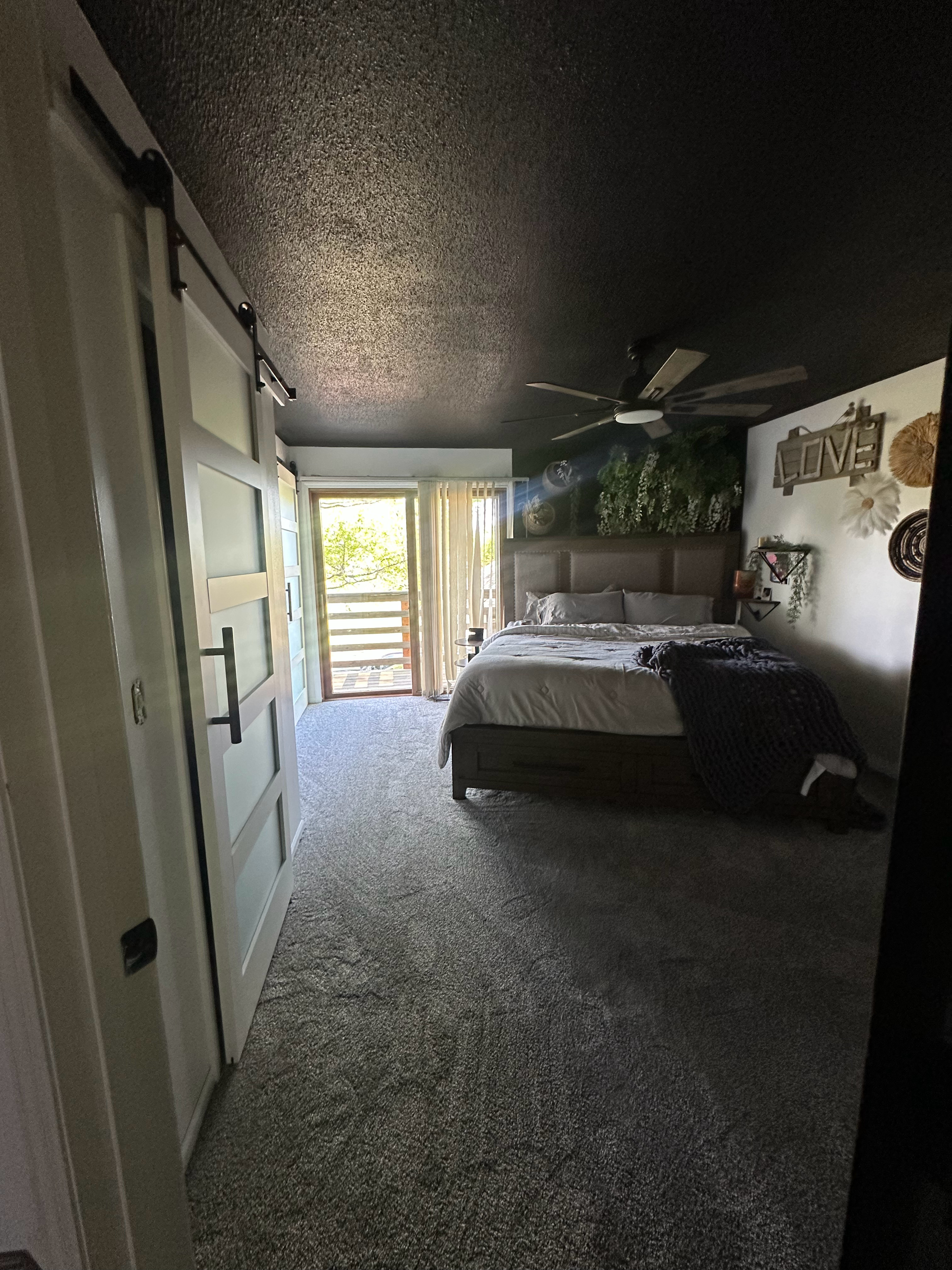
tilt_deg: -8.0
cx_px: 476
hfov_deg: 85.7
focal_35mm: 14
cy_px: 635
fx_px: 513
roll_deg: -0.1
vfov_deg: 102.1
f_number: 2.2
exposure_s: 1/91
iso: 320
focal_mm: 2.22
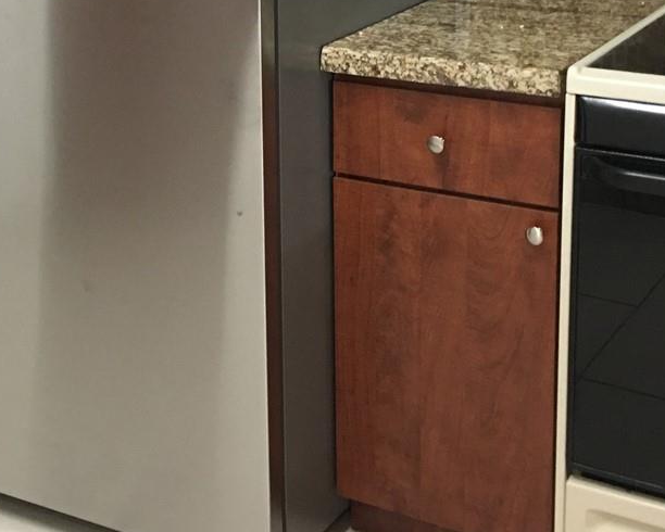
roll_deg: +1.9
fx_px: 1457
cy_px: 28
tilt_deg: -10.1
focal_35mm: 74
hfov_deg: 25.2
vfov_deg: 20.2
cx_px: 106
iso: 80
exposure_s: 1/15
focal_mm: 4.15
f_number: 2.2
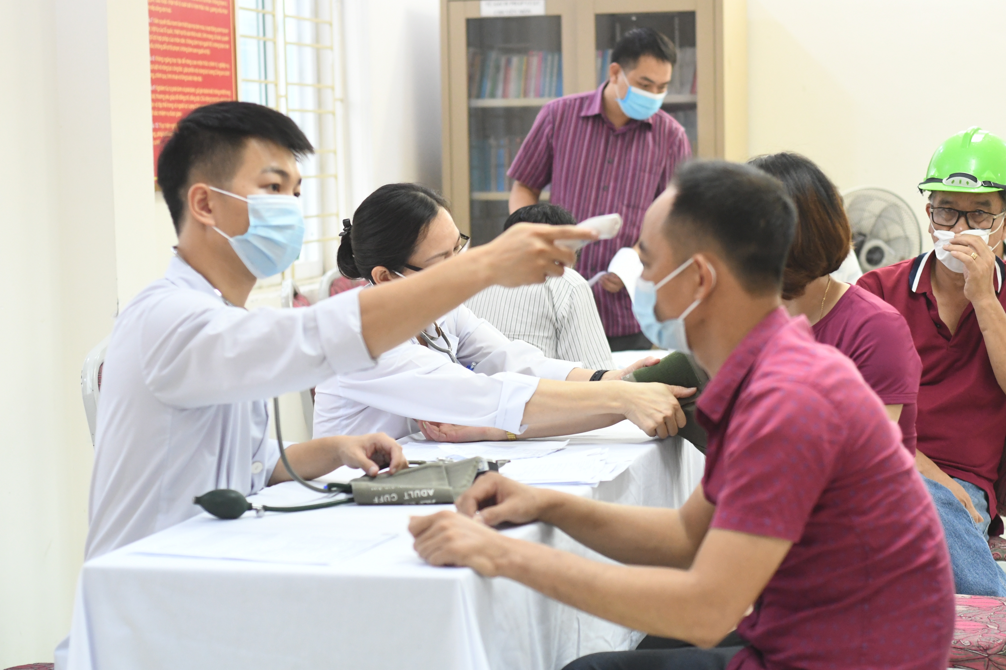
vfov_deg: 18.2
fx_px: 2096
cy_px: 335
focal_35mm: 75
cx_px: 503
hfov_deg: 27.0
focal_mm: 50
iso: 2000
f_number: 2.5
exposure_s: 1/200
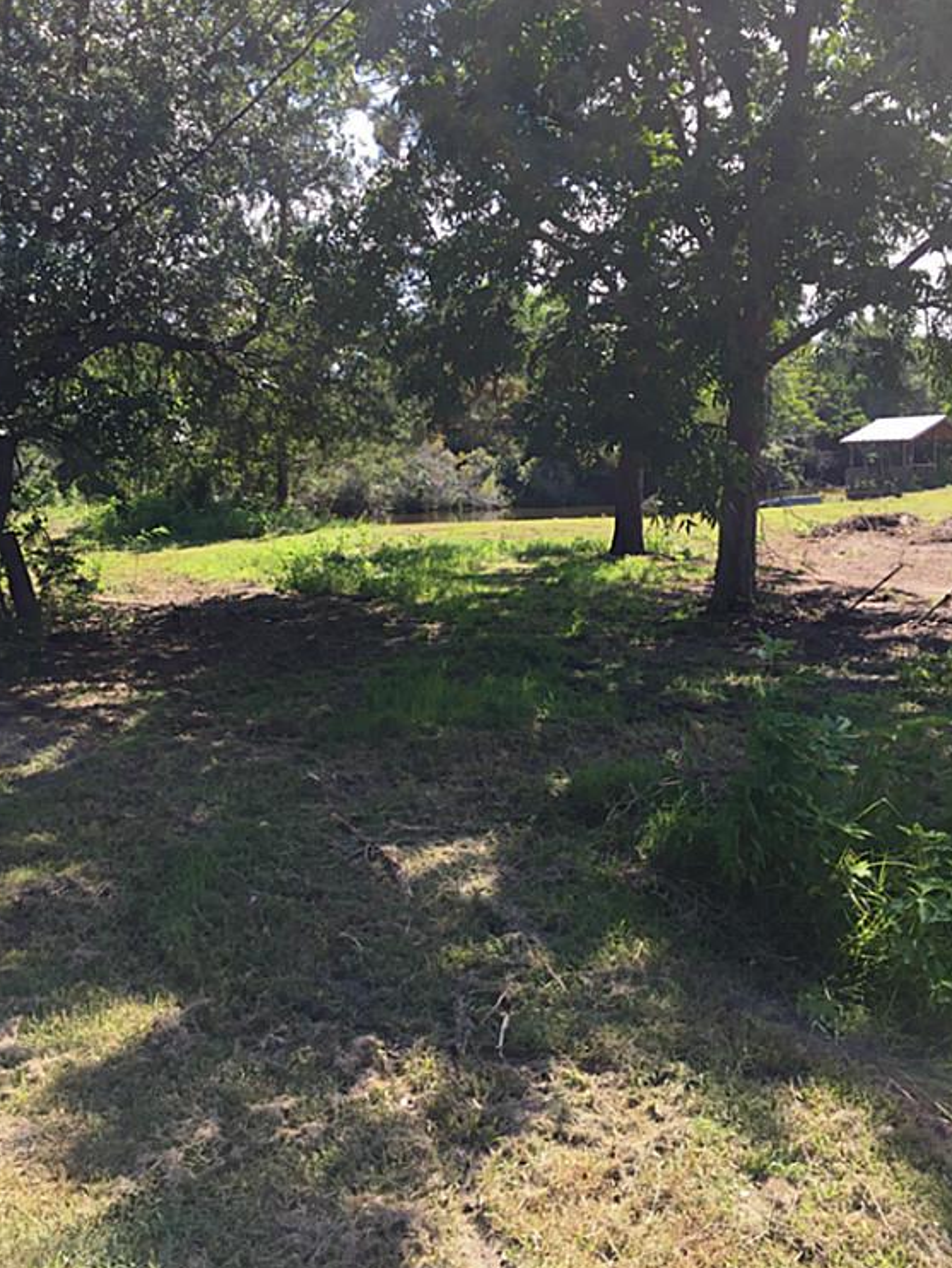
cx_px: 465
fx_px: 1099
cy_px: 622
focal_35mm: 30
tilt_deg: -7.8
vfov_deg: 59.9
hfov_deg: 46.8
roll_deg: +2.0
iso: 32
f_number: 2.2
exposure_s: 1/599
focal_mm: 4.15
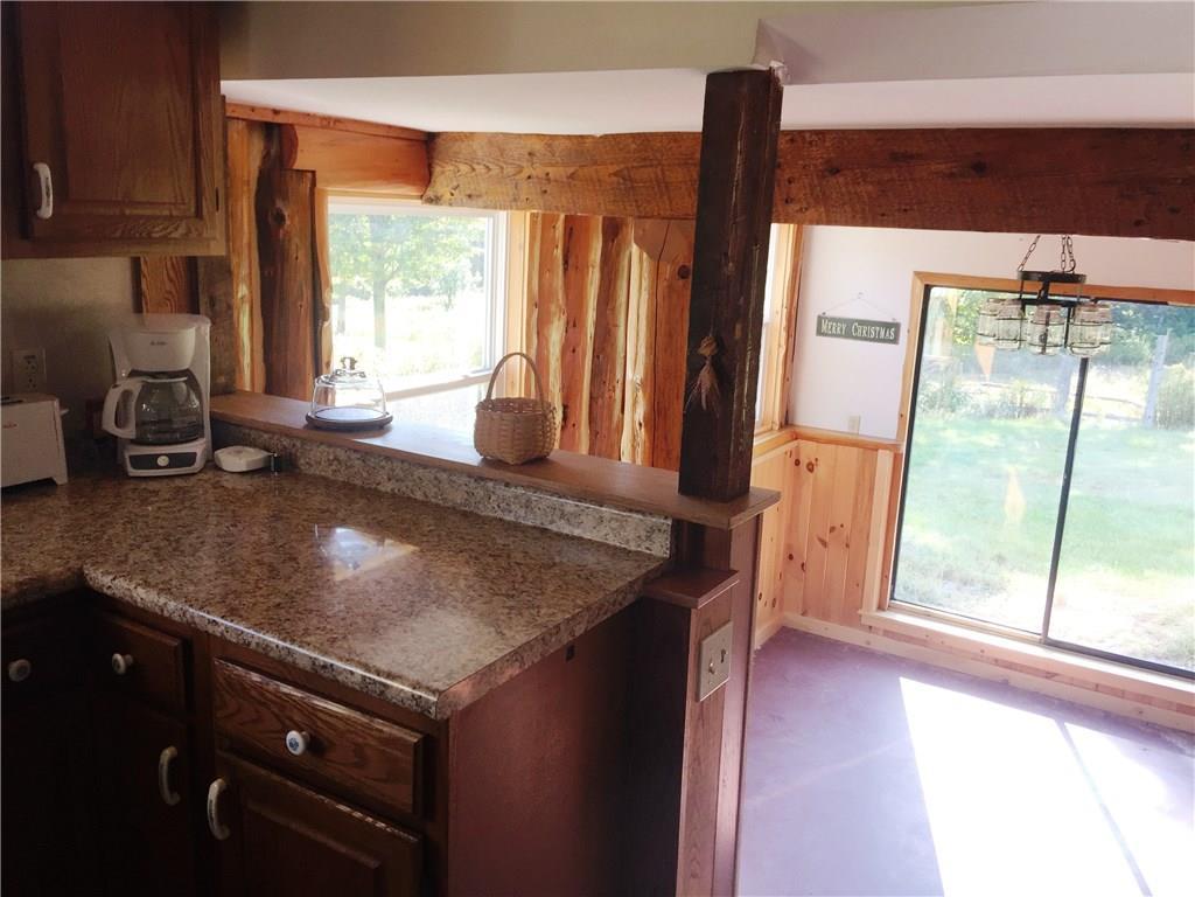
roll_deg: -4.0
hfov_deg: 61.7
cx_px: 598
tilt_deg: -12.5
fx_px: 1001
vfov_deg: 48.2
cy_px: 448
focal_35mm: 29
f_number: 2.2
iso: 50
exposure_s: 1/120
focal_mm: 4.15
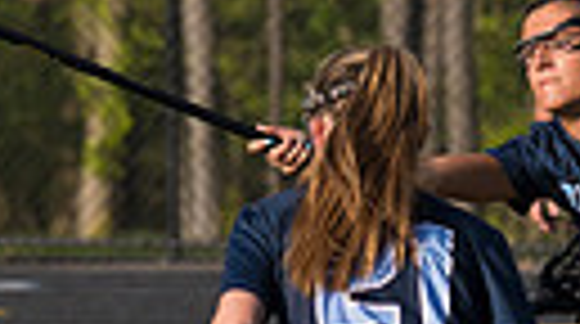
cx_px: -454
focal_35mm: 1379
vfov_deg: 0.9
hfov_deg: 1.6
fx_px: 21169
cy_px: 202
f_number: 5.6
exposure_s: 1/1600
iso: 250
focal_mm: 195
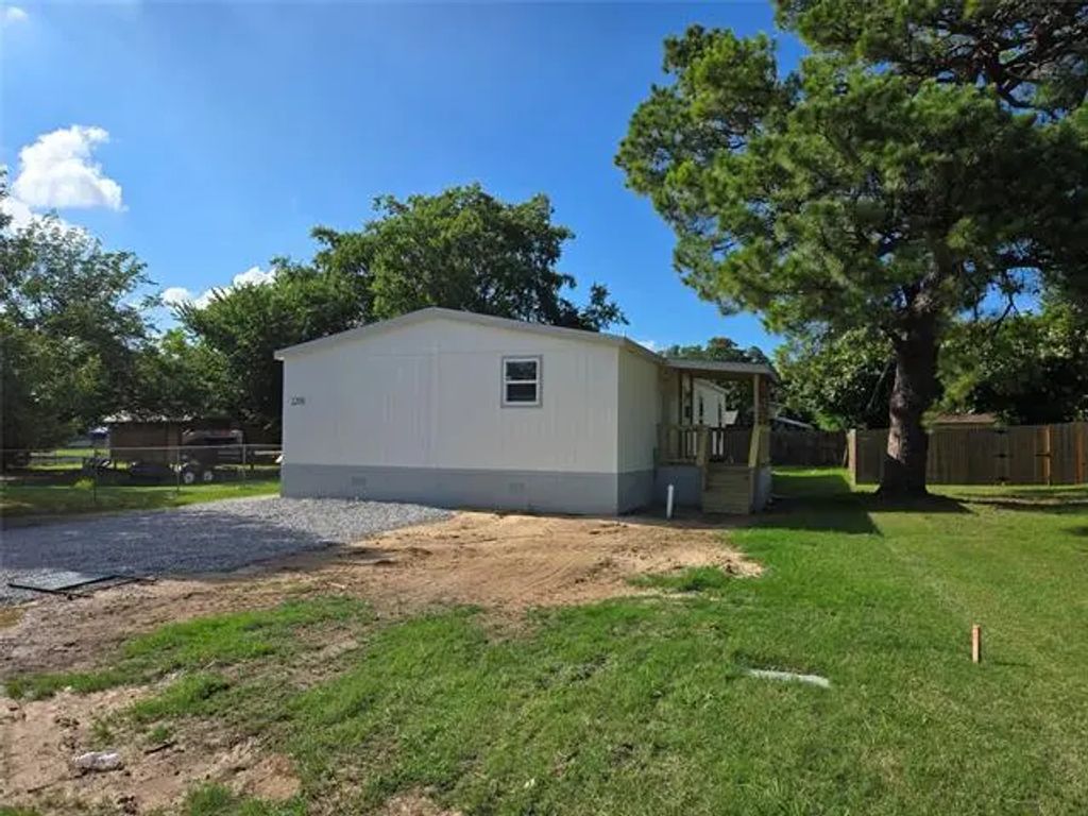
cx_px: 544
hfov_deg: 73.9
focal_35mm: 23
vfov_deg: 58.9
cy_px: 408
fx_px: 723
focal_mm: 5.4
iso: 40
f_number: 1.8
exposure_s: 1/2921
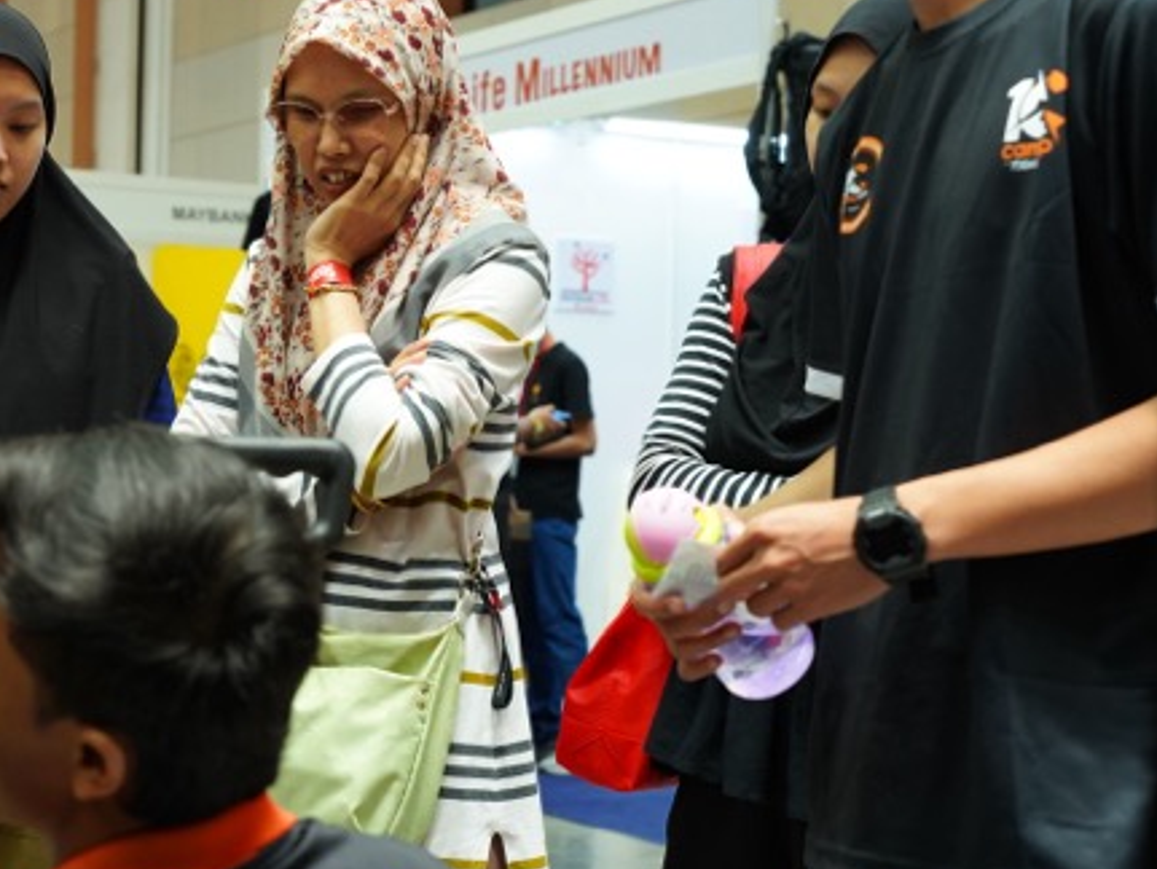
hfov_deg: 27.6
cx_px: 234
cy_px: 346
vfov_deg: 21.3
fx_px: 2308
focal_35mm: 69
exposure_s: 1/125
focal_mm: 43
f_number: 4.5
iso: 1600
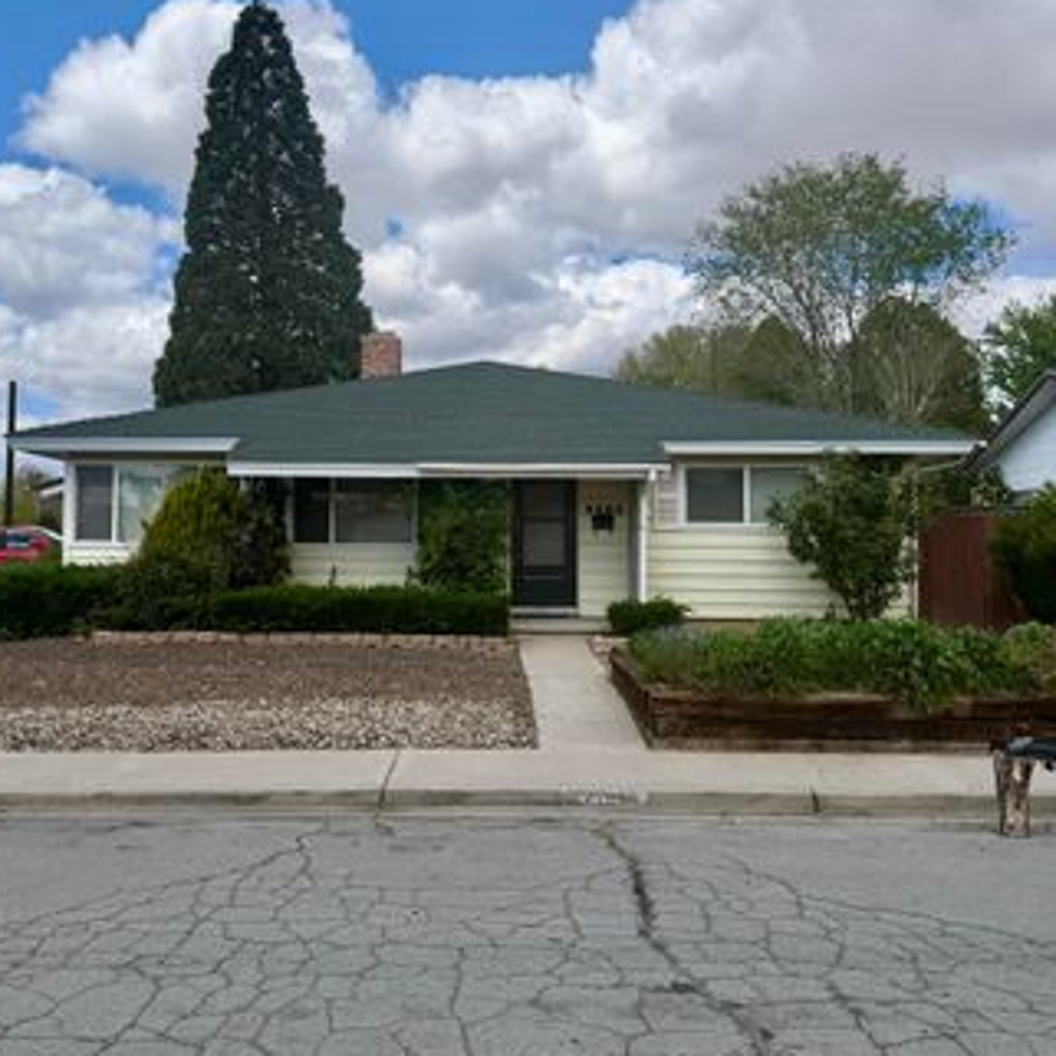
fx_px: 1139
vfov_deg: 49.7
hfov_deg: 49.6
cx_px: 461
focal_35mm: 33
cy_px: 502
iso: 80
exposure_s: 1/5714
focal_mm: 6.76
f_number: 1.78
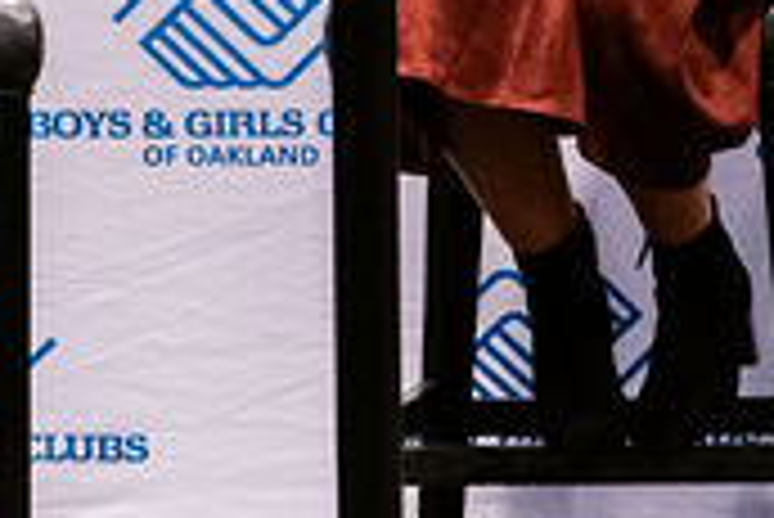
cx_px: 464
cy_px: -610
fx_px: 12157
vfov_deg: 2.4
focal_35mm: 565
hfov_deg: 3.6
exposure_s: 1/125
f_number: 2.8
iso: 2500
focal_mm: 95
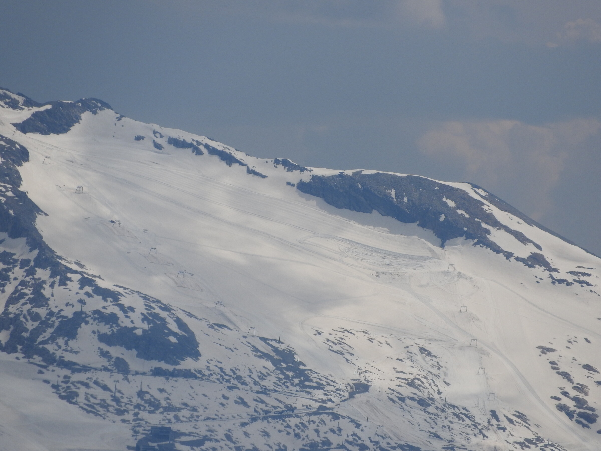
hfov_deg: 2.5
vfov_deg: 1.9
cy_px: 226
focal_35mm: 800
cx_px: 300
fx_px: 13890
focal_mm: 143.3
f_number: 5.6
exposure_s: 1/2000
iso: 100
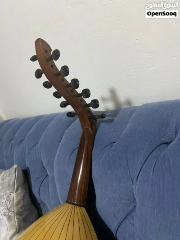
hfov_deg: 53.1
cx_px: 90
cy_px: 120
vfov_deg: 67.3
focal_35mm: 26
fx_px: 180
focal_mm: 5.7
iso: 250
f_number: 1.5
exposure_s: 1/60
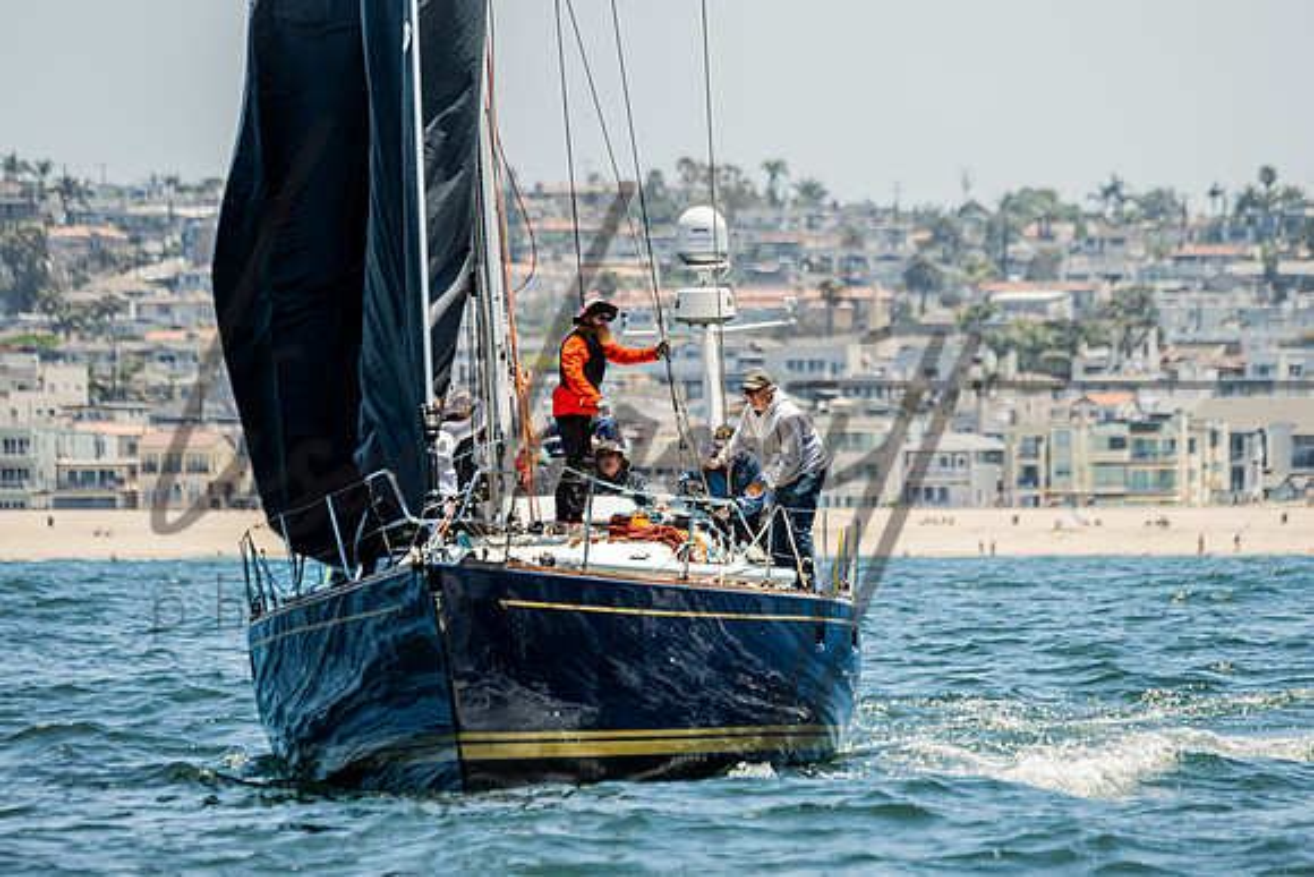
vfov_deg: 3.5
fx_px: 14539
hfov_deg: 5.2
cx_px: 730
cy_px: 329
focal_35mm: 398
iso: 320
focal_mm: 300
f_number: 5.6
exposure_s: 1/640
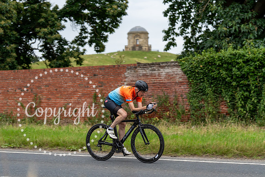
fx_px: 582
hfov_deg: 25.7
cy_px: 88
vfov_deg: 17.3
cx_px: 132
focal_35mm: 79
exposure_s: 1/640
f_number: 3.2
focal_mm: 79
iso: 1000
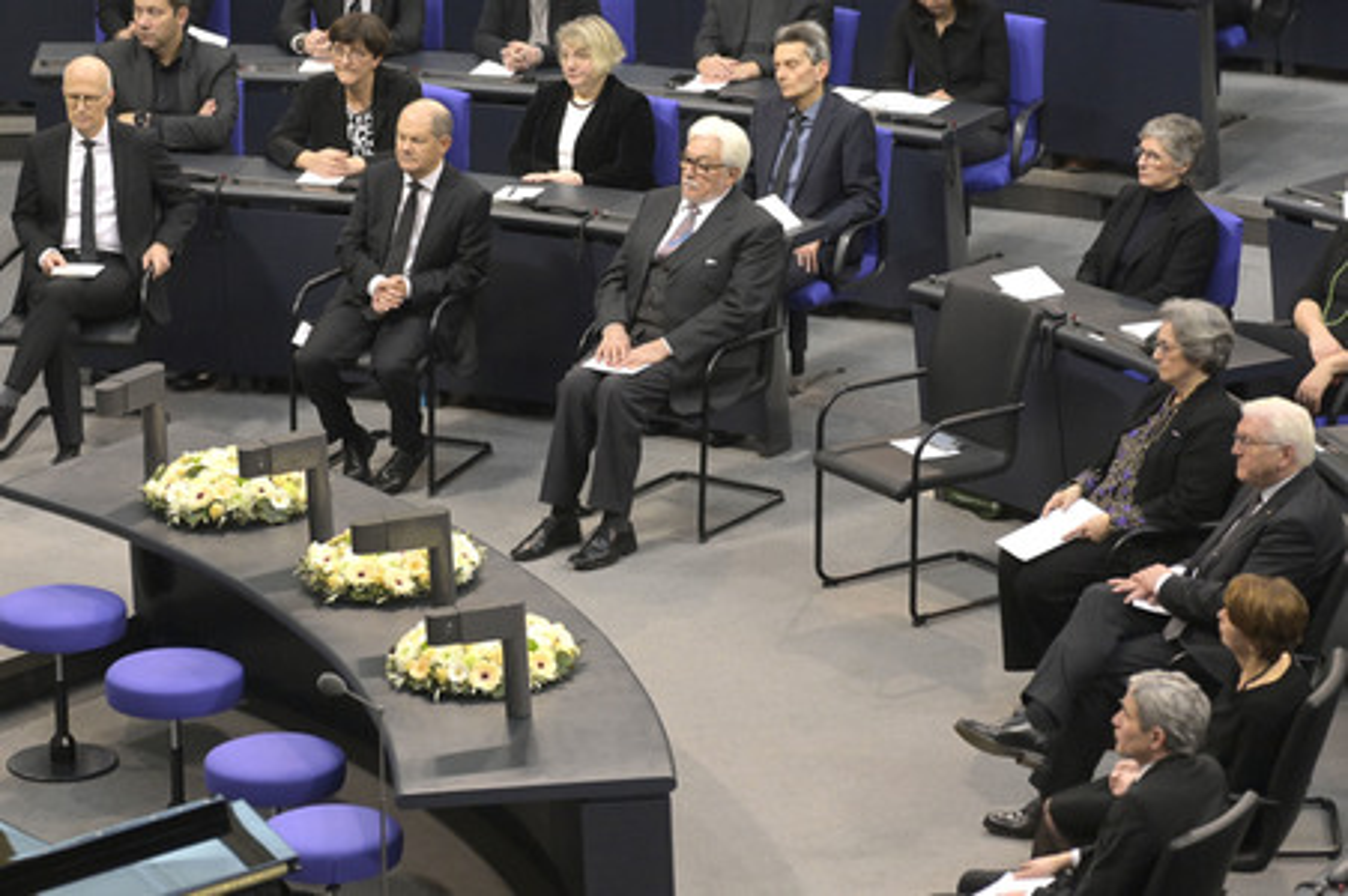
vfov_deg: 6.9
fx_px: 7483
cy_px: 448
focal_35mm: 200
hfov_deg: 10.3
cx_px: 674
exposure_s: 1/320
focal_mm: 200
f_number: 5.6
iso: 10000
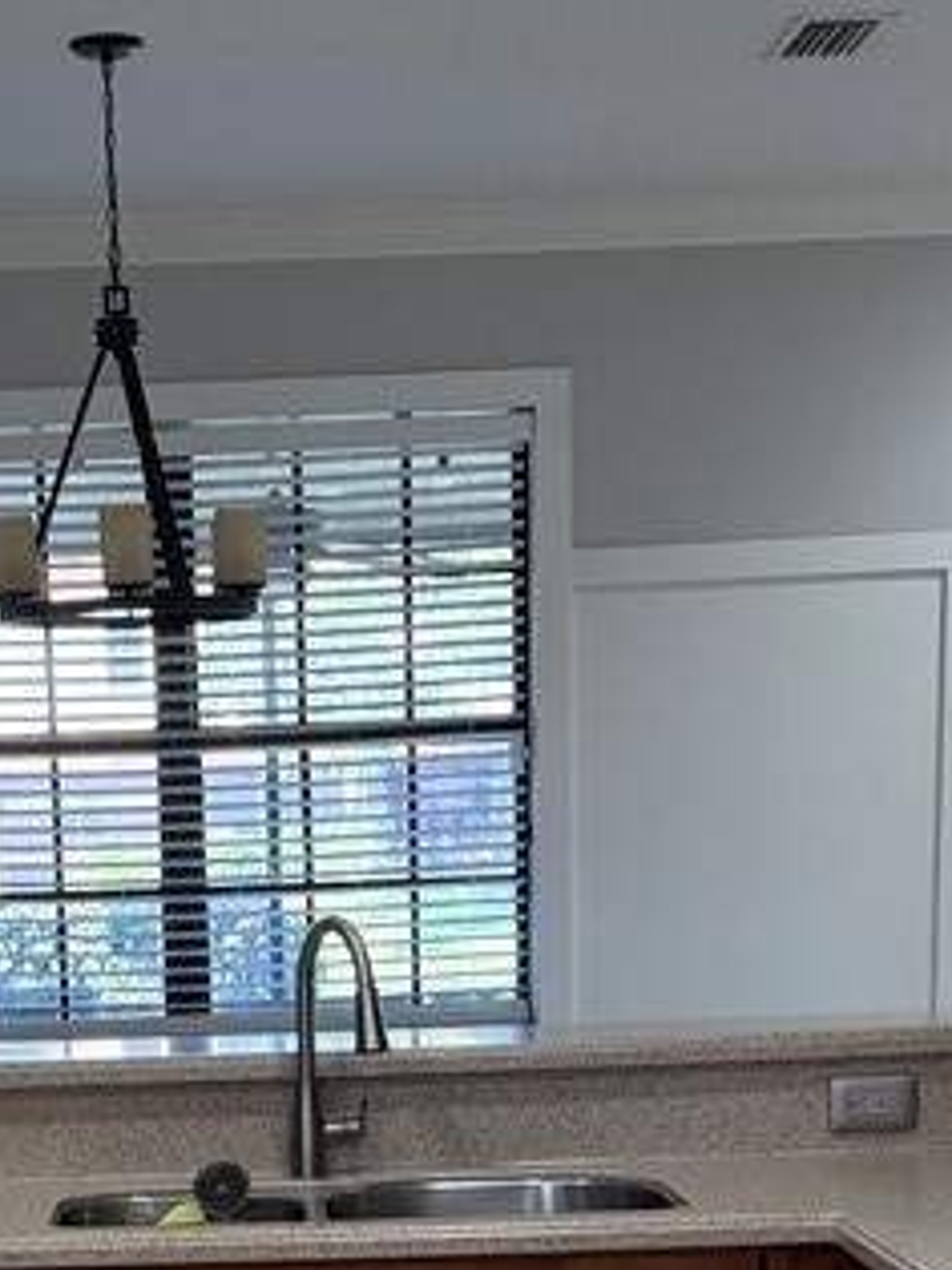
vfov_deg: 23.3
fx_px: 2862
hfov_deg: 18.7
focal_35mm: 78
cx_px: 186
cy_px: 1451
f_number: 1.78
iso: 200
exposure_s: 1/144
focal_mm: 6.76
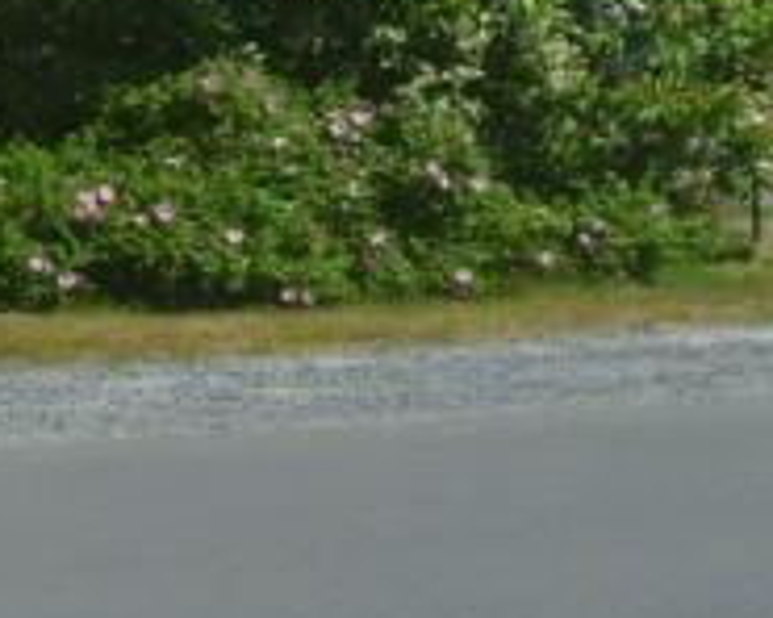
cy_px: 71
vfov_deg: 13.0
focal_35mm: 118
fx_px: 2700
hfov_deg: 15.4
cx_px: -292
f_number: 5.6
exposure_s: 1/250
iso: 80
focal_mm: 6.3
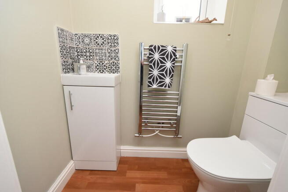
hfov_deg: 100.4
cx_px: 144
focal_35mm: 15
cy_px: 96
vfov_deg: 77.4
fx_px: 120
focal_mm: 10
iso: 720
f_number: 4
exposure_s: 1/60
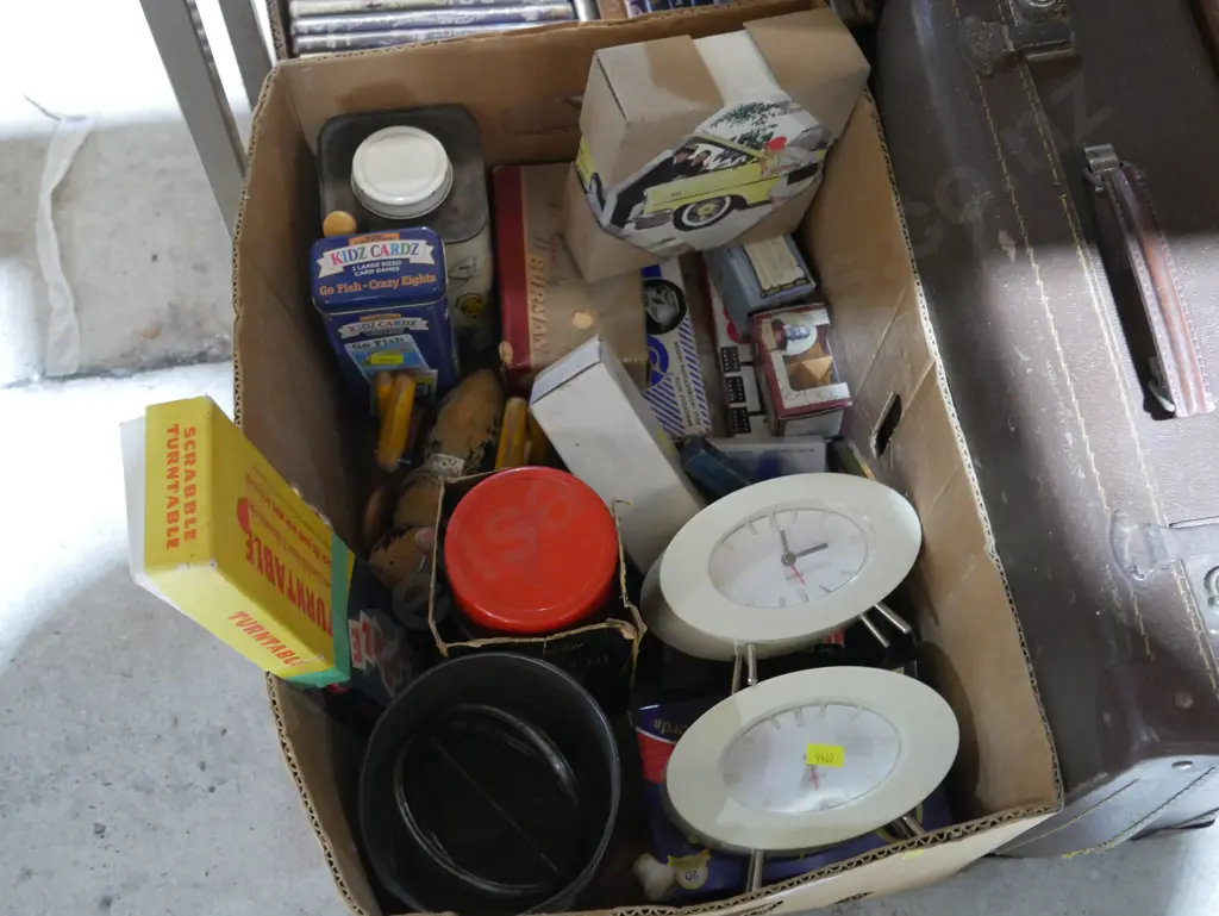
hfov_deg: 49.0
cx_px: 610
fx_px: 1339
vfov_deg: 37.8
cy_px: 458
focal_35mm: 38
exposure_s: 1/50
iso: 3200
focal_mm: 19
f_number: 4.1
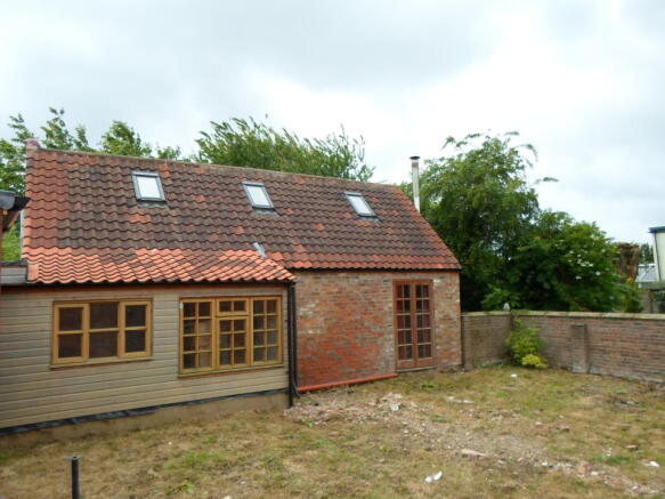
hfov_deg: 69.4
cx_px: 332
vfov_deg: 54.9
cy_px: 250
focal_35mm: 25
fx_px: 480
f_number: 2.5
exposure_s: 1/750
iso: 80
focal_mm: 4.5
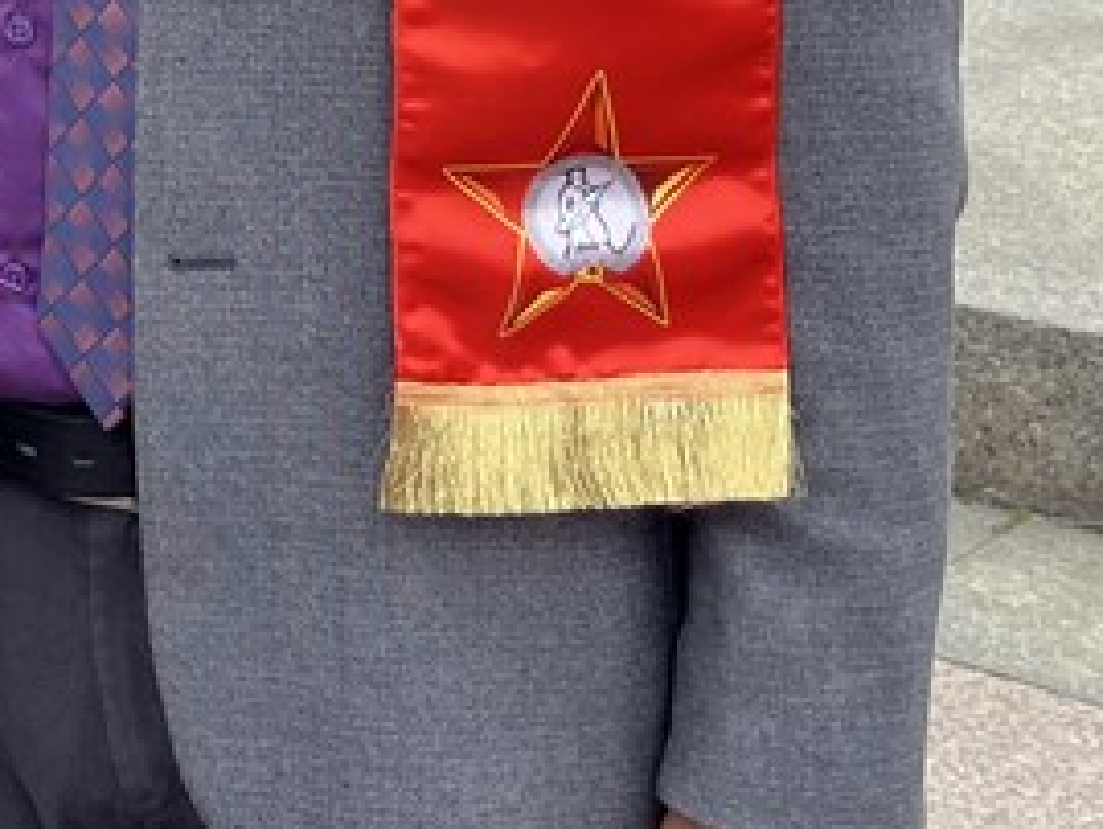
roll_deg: -0.8
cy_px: -328
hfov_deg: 18.5
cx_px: -324
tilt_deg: -5.1
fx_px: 3156
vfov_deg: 14.2
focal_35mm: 99
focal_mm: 5.1
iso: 50
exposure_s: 1/422
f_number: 1.6
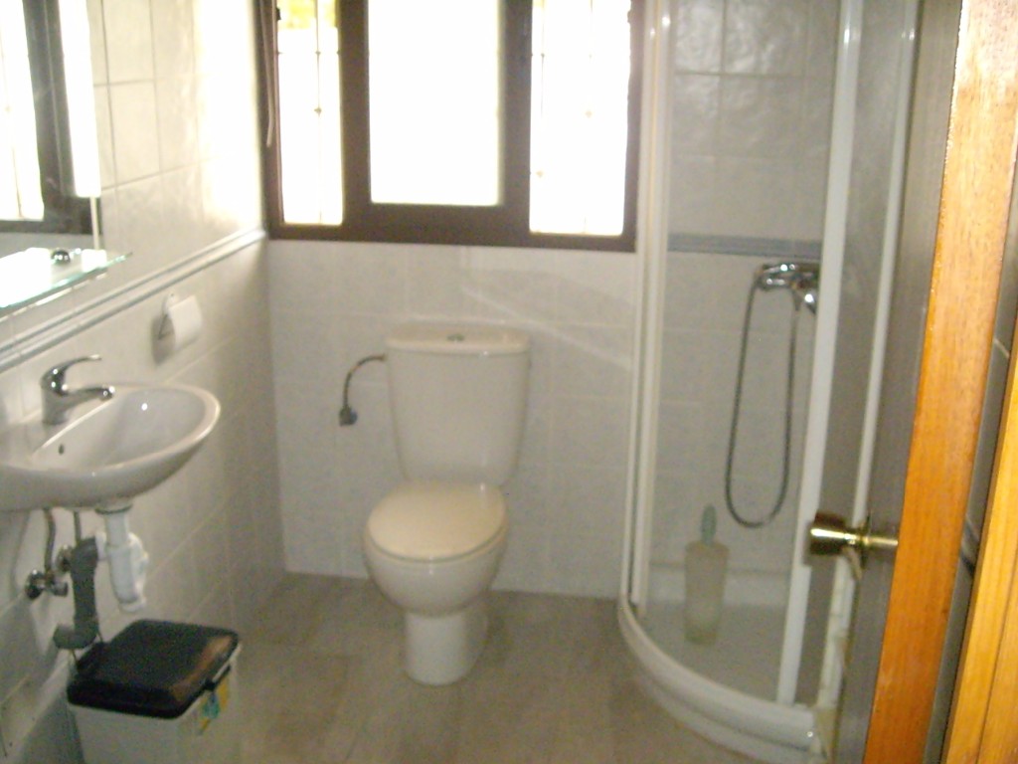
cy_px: 382
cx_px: 509
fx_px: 1118
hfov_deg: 49.0
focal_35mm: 38
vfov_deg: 37.7
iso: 800
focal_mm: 6.2
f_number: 2.7
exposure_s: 1/60
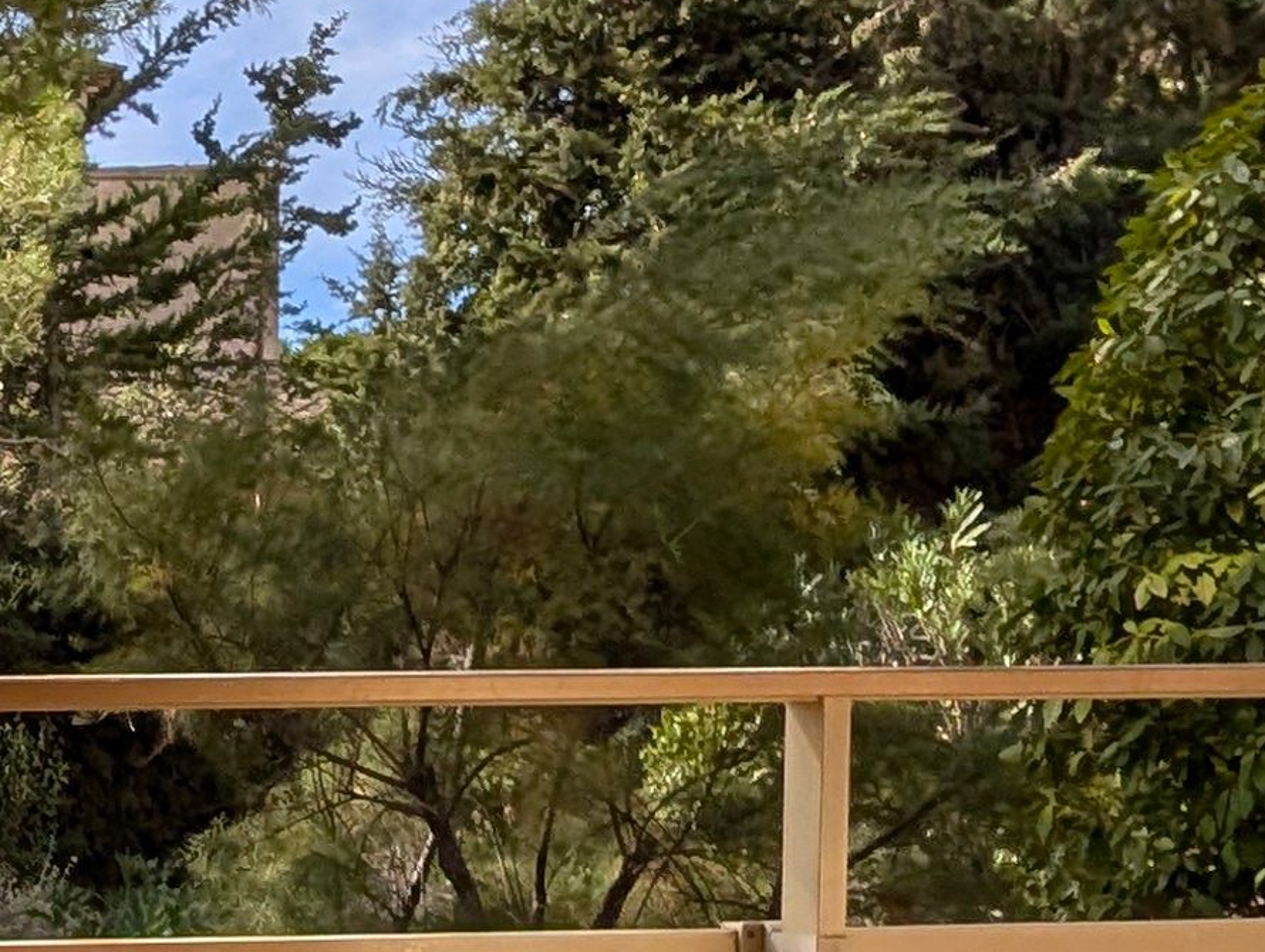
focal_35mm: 55
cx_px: -443
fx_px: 2013
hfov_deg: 27.9
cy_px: 868
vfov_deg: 25.7
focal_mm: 2.02
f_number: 1.7
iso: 72
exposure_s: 1/4184
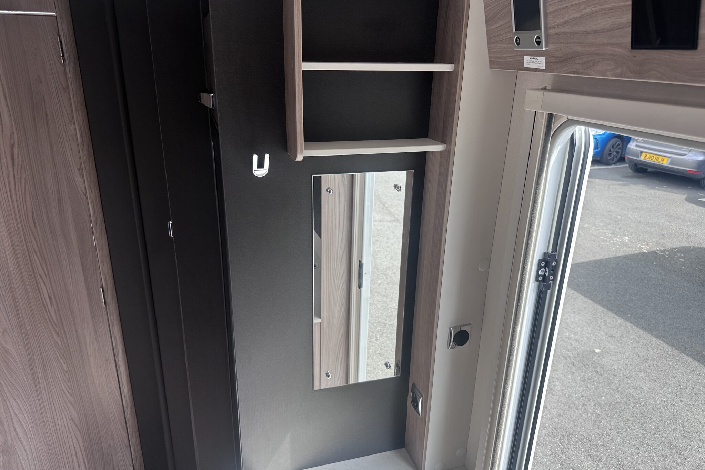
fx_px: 490
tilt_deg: -18.8
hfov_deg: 71.5
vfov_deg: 51.3
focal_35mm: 25
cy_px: 242
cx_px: 353
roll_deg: -1.2
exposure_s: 1/650
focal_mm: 6.86
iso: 80
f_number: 1.78
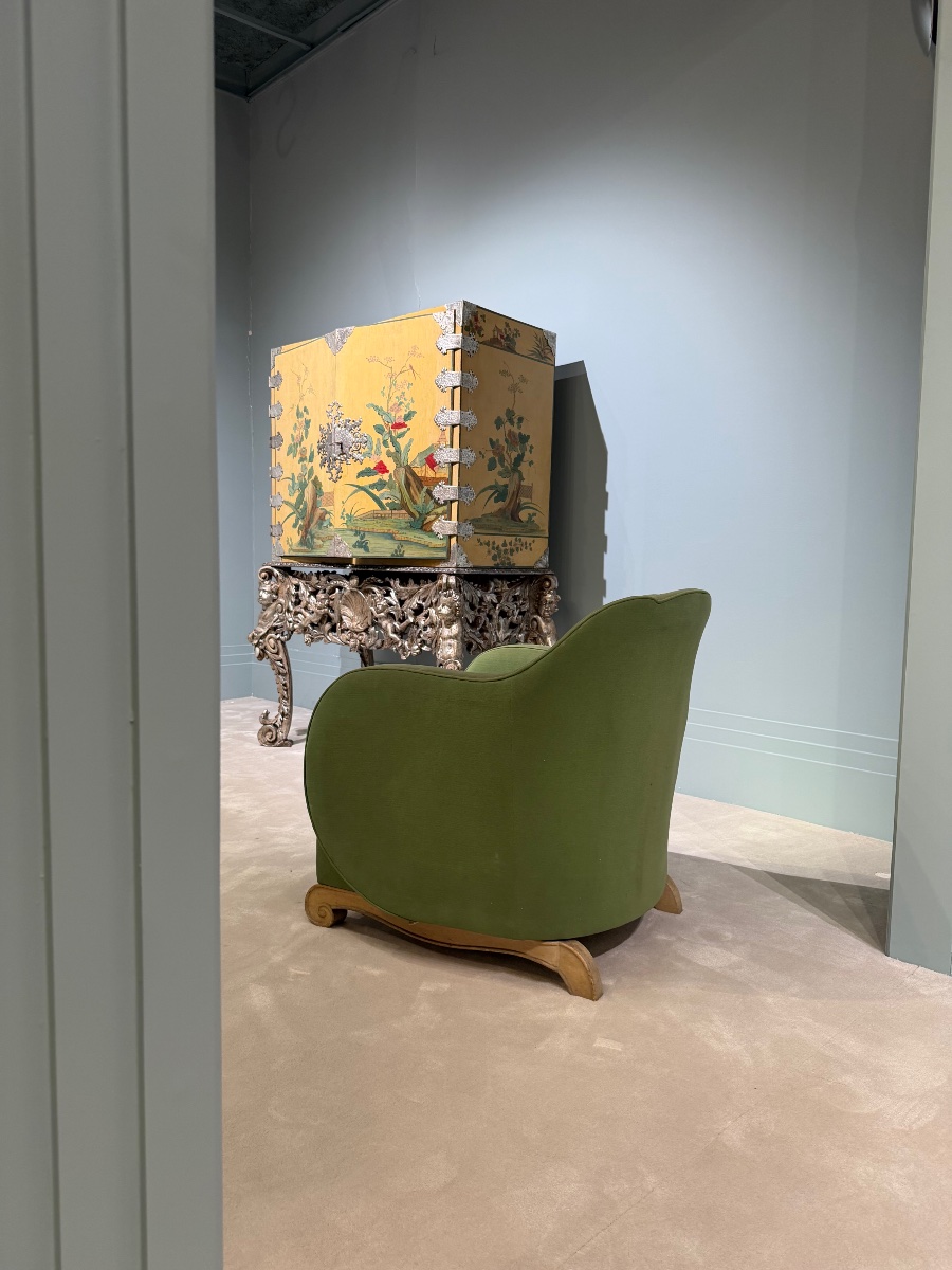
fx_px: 880
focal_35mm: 24
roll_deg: -1.4
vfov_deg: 71.6
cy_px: 635
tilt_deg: -4.9
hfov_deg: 56.8
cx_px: 476
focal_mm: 6.76
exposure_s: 1/100
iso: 200
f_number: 1.78
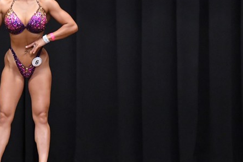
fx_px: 2828
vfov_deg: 3.3
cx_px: 35
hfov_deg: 4.9
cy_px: 73
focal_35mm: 419
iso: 8000
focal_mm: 160
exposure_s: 1/400
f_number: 5.6
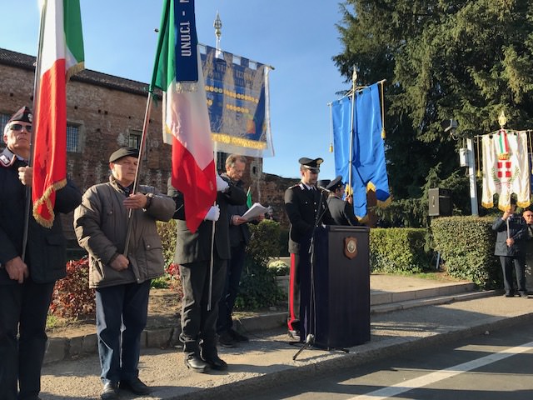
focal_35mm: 28
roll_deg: +0.7
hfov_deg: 63.4
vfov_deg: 49.7
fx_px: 431
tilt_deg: +6.7
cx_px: 266
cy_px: 200
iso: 20
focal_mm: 3.99
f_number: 1.8
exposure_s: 1/921
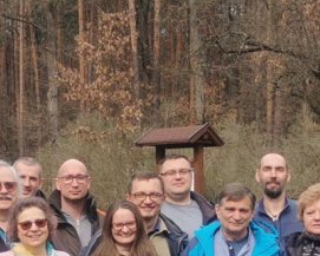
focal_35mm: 140
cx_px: 85
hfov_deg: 13.7
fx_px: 1326
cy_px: 290
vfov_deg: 10.9
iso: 50
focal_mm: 5.56
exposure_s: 1/2033
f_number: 1.6
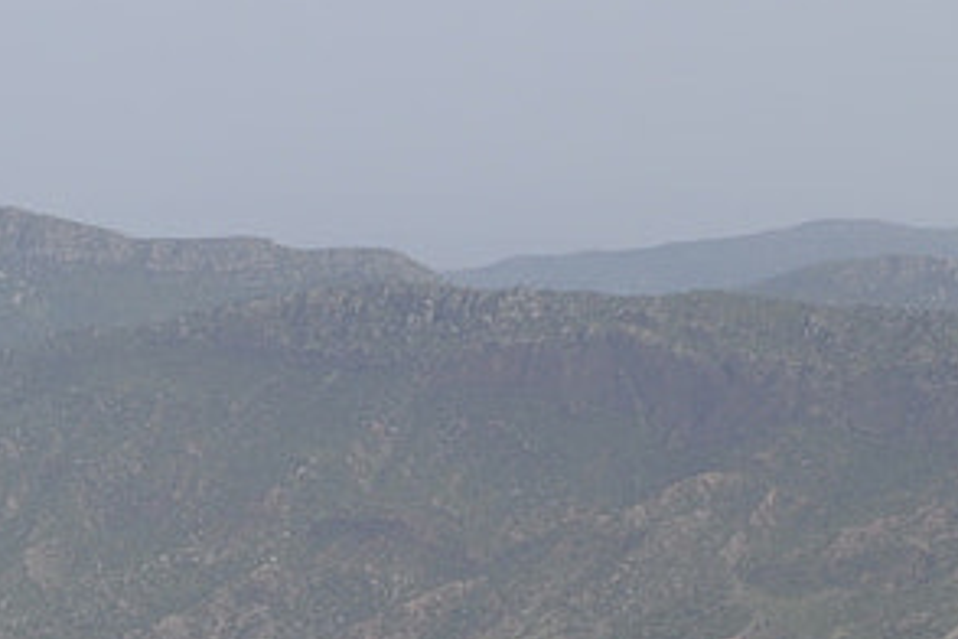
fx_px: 5215
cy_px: 548
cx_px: -189
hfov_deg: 10.3
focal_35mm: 196
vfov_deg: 7.0
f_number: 8
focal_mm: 24
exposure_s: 1/250
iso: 100
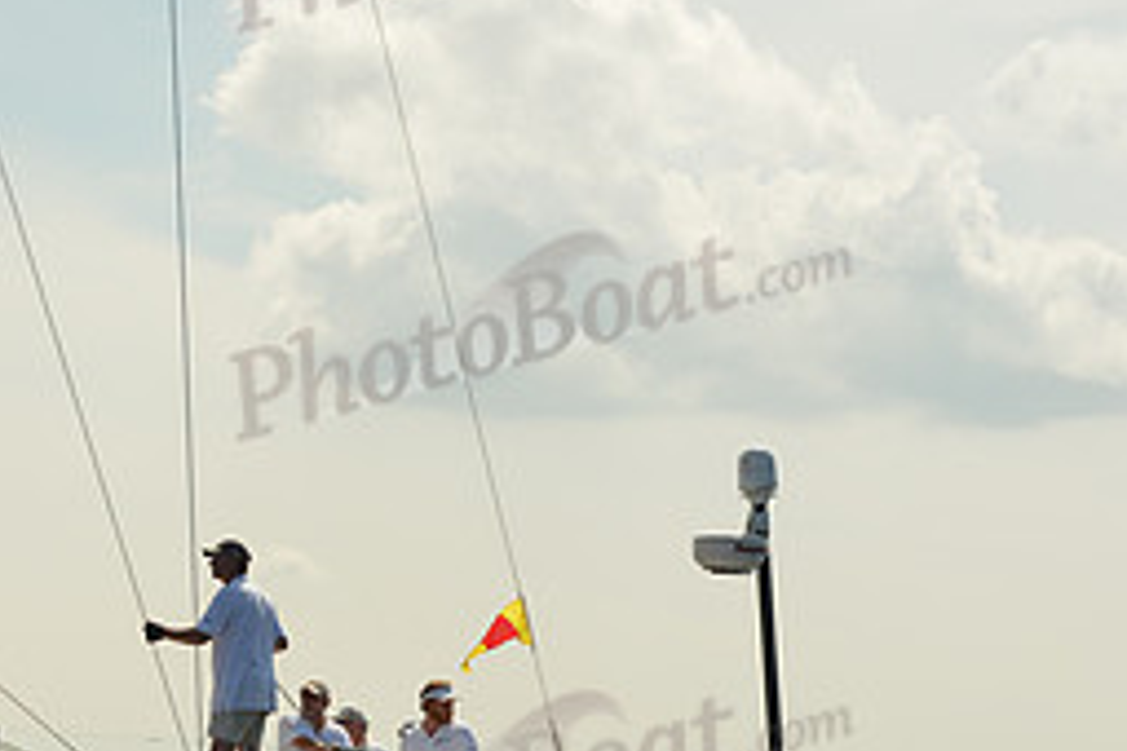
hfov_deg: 12.8
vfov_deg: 8.6
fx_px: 4977
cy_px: 616
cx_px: 4
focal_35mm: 159
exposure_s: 1/1250
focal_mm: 70
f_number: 9
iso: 320
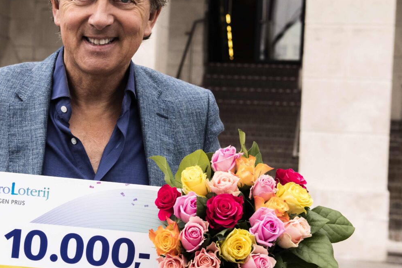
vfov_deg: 13.0
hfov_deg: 19.2
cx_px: 58
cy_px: 126
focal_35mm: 105
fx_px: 1172
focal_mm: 52
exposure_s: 1/320
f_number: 5.6
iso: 400
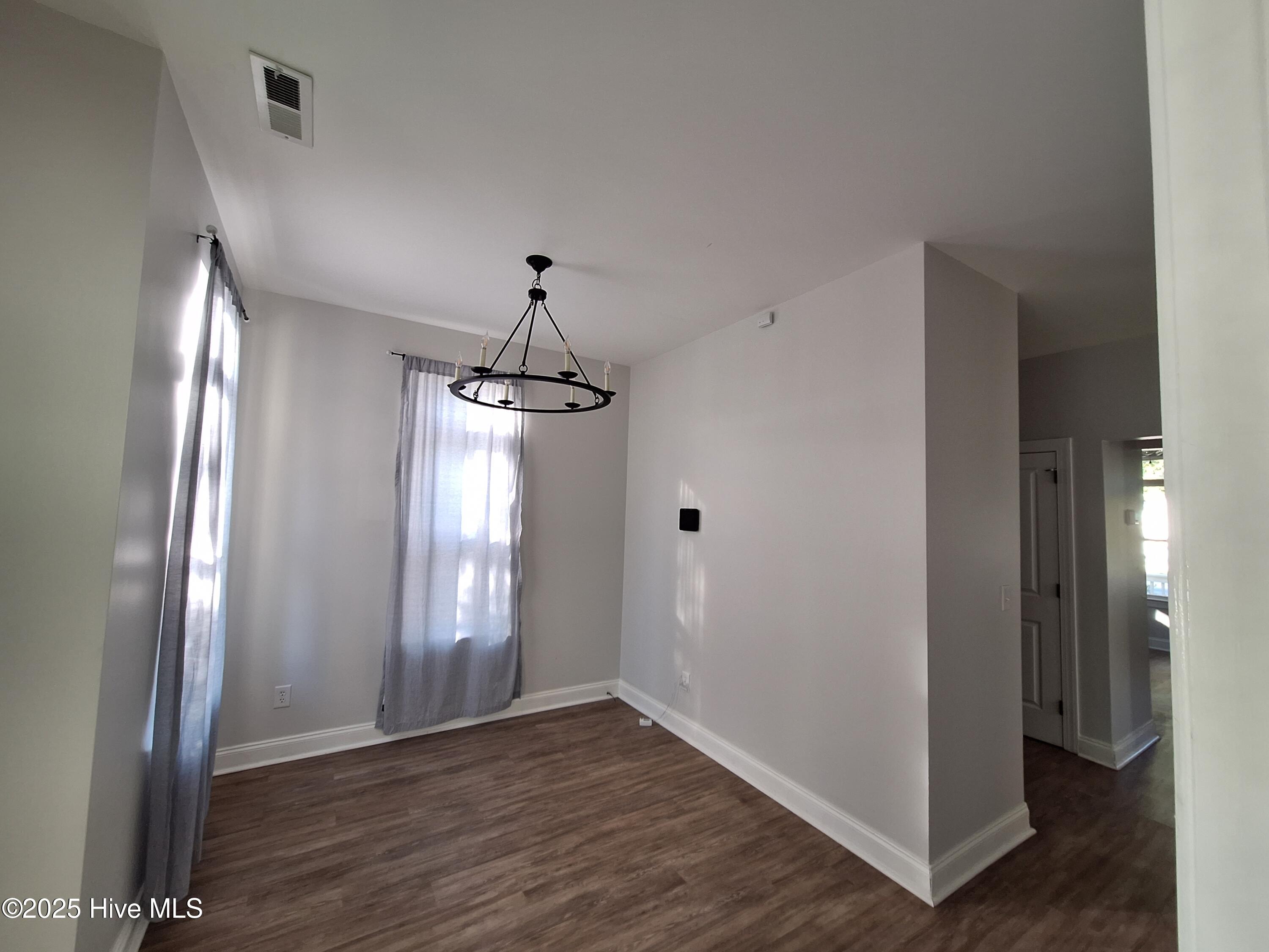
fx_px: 477
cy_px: 476
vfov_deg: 89.9
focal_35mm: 13
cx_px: 634
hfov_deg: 106.2
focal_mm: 1.74
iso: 80
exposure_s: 1/40
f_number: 2.2
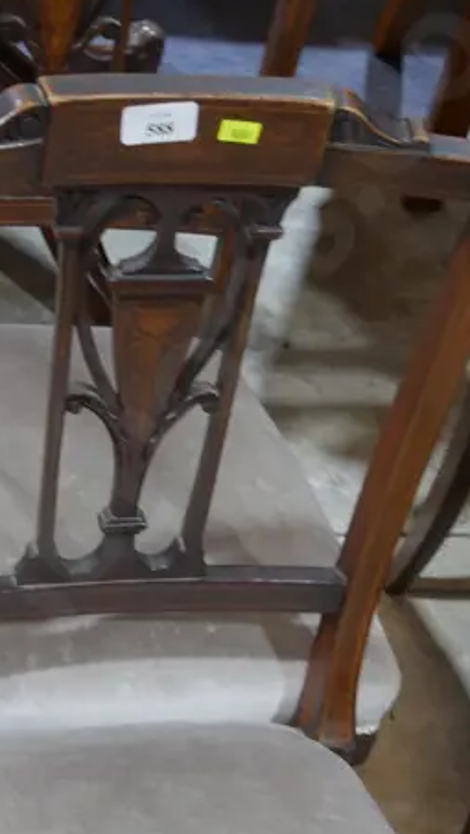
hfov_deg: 17.2
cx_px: 32
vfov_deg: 30.2
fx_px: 1528
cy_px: 600
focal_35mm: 69
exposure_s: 1/60
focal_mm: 14
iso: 500
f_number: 3.5
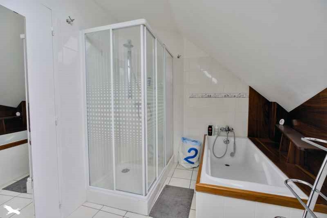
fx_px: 145
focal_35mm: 16
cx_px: 164
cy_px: 109
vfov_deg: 73.7
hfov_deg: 96.7
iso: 800
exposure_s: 1/160
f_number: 8
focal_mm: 16
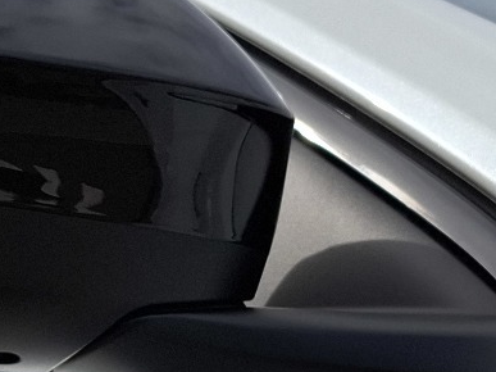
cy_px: 431
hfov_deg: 18.3
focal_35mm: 107
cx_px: 317
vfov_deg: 13.5
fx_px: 1533
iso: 50
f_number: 1.8
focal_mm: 5.54
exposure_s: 1/4098
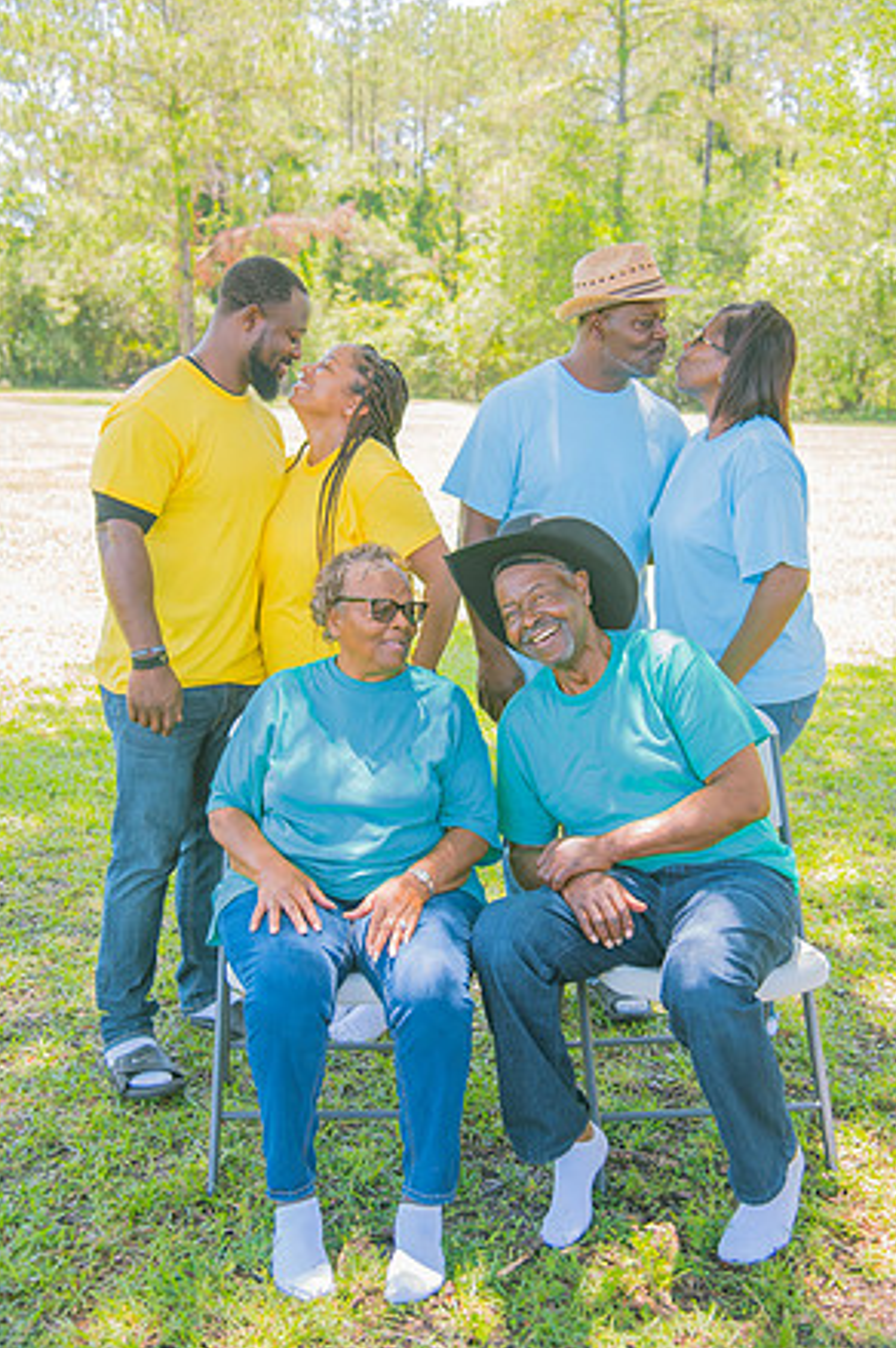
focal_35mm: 41
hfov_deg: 32.6
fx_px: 1533
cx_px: 456
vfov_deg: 47.4
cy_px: 672
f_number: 4
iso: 250
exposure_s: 1/125
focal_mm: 40
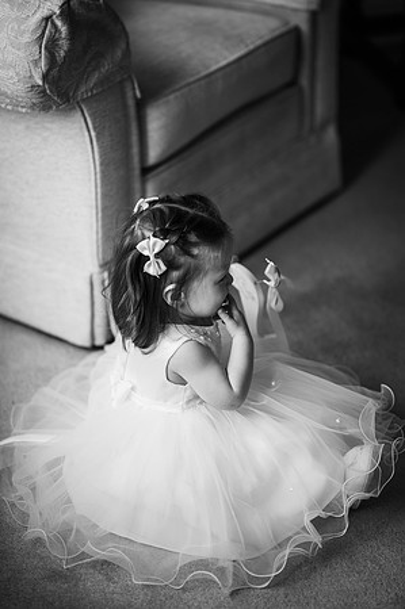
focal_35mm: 85
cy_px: 304
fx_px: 1438
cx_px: 202
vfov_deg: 23.9
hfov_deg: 16.0
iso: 100
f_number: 1.8
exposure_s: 1/400
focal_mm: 85
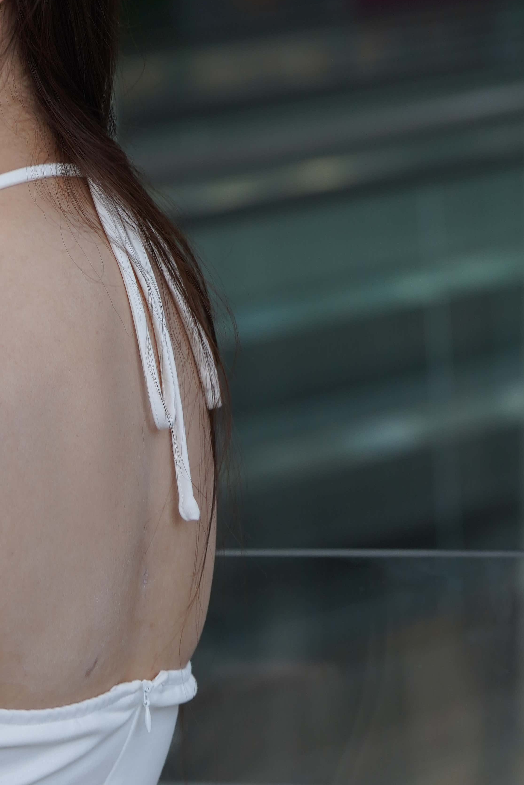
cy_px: 749
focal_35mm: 273
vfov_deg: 7.5
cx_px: -211
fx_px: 5960
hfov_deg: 5.0
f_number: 5
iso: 250
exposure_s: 1/400
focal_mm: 96
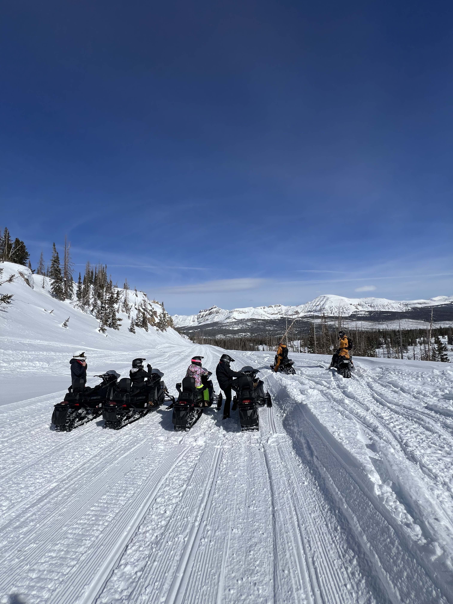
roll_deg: +4.3
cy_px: 302
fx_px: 227
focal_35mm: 13
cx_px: 226
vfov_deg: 106.2
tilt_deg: +4.6
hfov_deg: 89.9
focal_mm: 1.57
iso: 40
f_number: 1.8
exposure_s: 1/5525
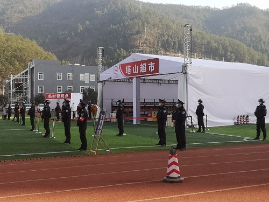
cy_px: 101
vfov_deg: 31.5
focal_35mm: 46
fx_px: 357
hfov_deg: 41.2
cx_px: 134
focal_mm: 5.58
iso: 50
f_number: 1.8
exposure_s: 1/606
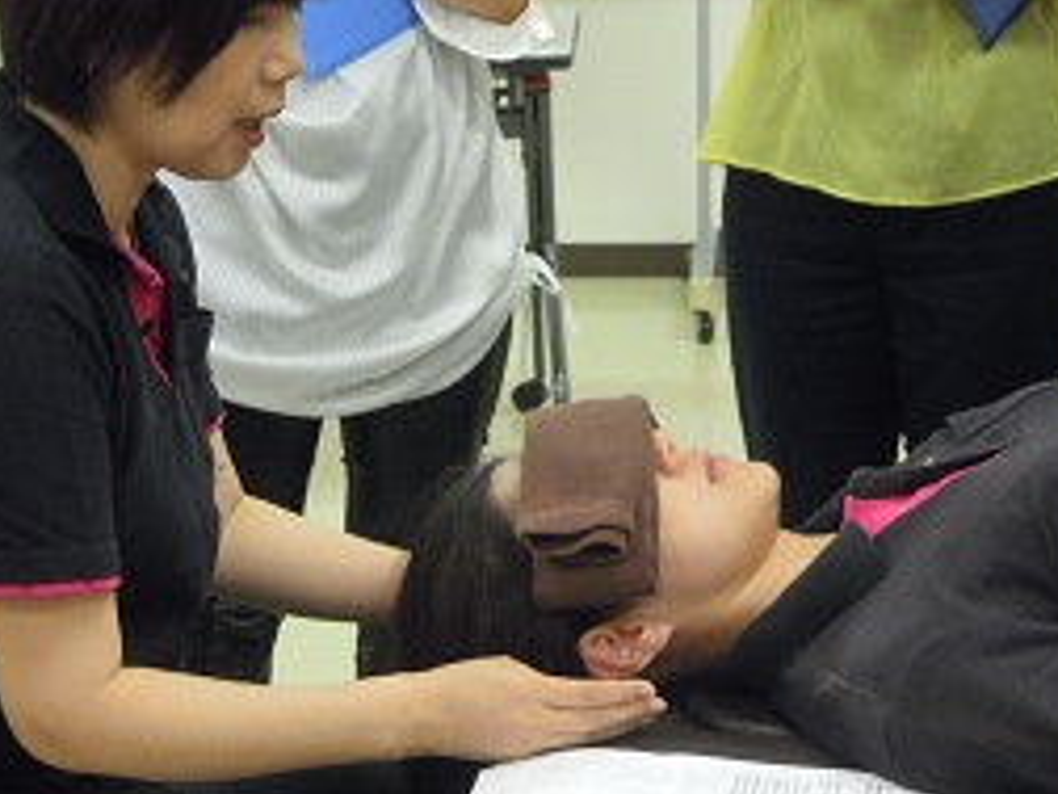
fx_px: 3056
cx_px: 542
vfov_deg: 14.8
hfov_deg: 19.6
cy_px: 391
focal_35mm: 100
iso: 400
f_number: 4
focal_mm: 11.2
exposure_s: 1/20
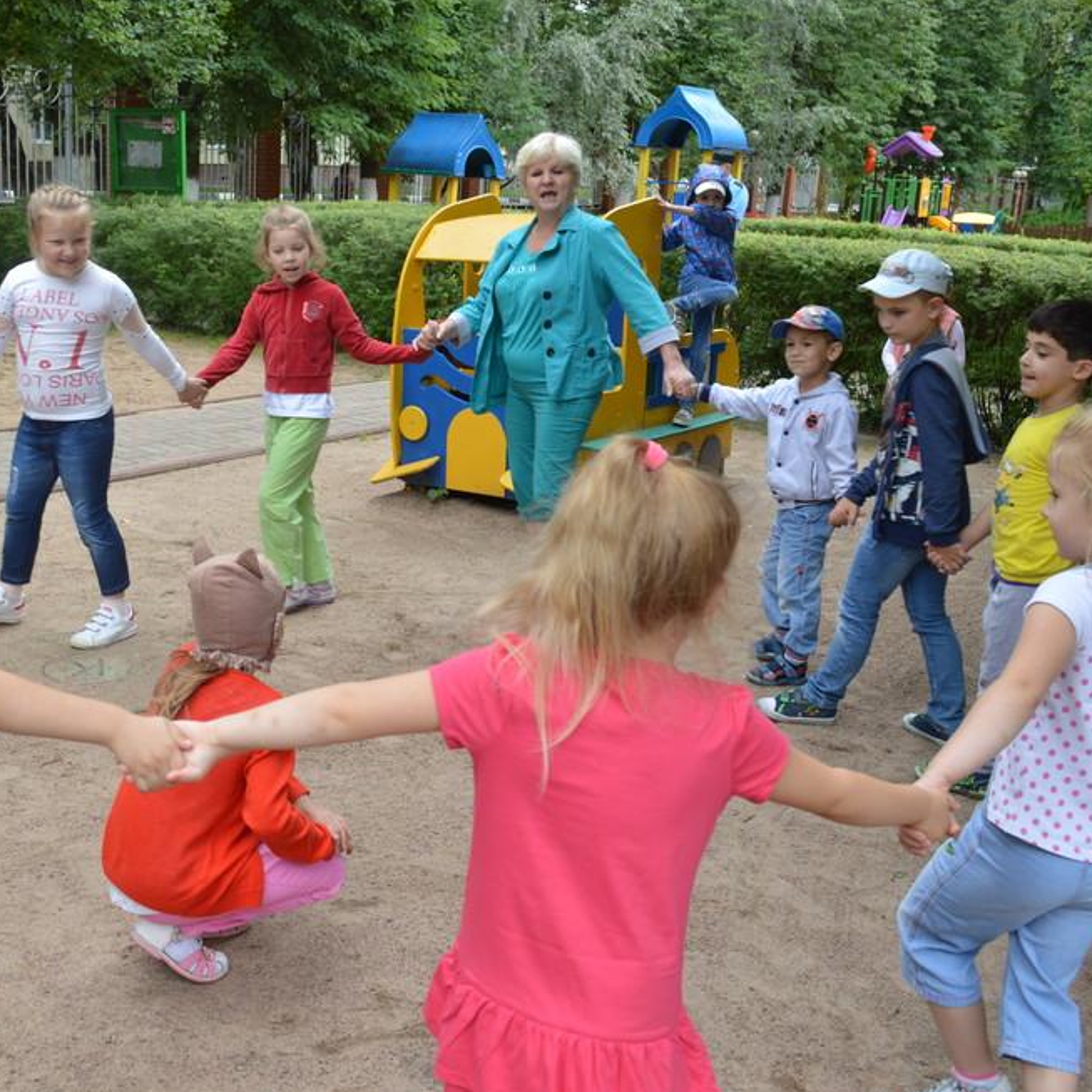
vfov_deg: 42.8
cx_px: 386
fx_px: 1392
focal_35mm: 39
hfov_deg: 42.4
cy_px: 546
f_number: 5.6
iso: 140
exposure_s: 1/125
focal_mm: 20
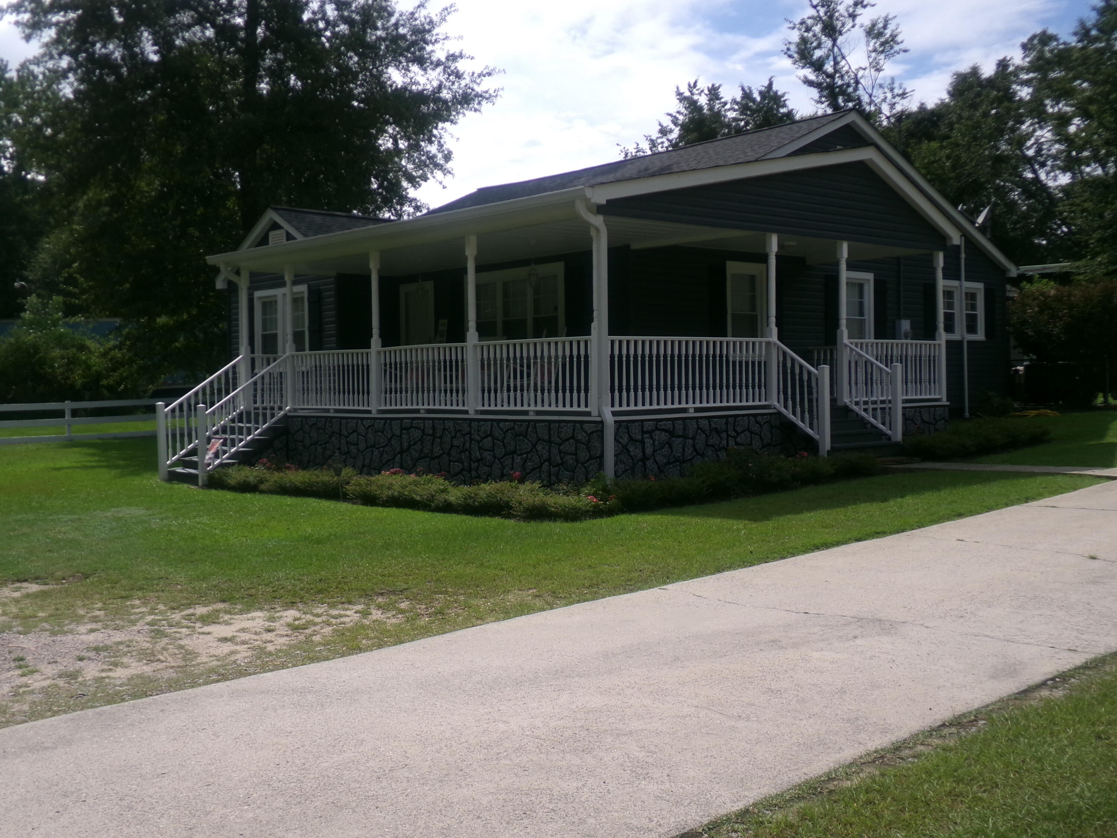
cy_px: 419
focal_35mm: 37
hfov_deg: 50.1
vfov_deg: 38.7
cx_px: 558
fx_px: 1194
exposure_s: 1/900
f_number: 4
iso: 100
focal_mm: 6.6
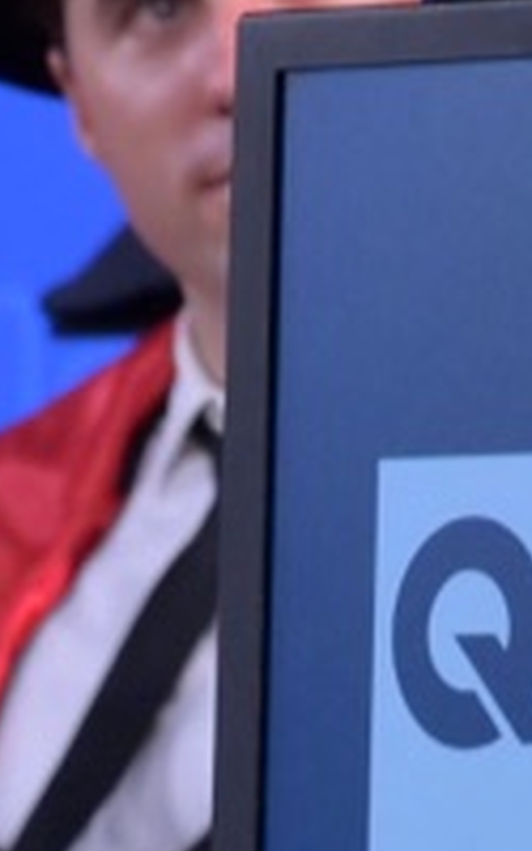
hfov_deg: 2.1
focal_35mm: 635
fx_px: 14731
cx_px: 1430
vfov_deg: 3.3
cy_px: -945
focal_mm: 78
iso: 1250
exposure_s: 1/125
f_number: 7.1
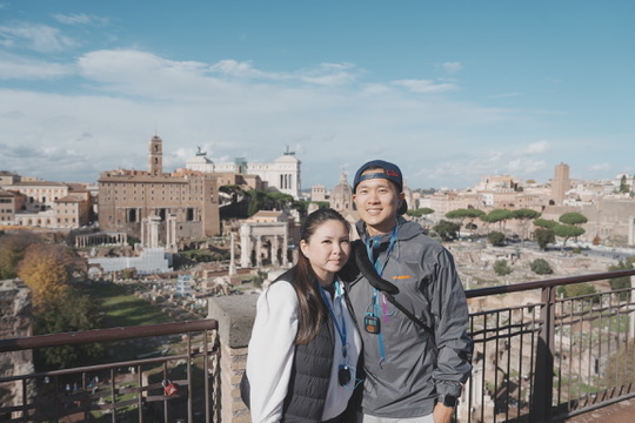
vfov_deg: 53.1
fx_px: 423
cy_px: 212
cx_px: 318
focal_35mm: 24
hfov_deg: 73.7
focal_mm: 24
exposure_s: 1/2000
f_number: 4
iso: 100
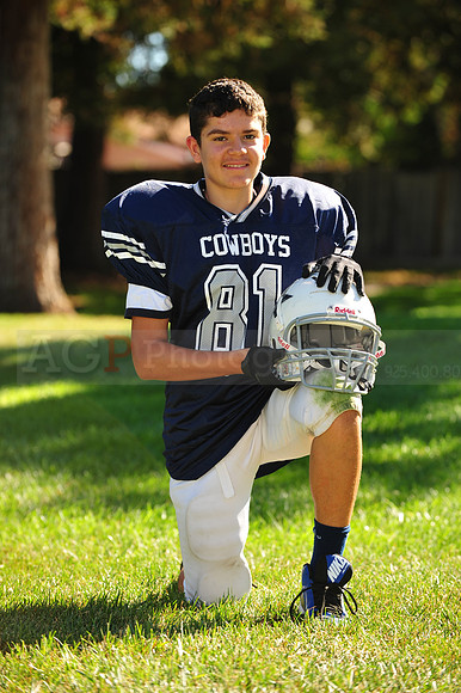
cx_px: 230
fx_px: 2981
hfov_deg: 8.8
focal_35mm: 155
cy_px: 346
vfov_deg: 13.3
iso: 200
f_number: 4.5
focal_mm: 155
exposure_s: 1/400
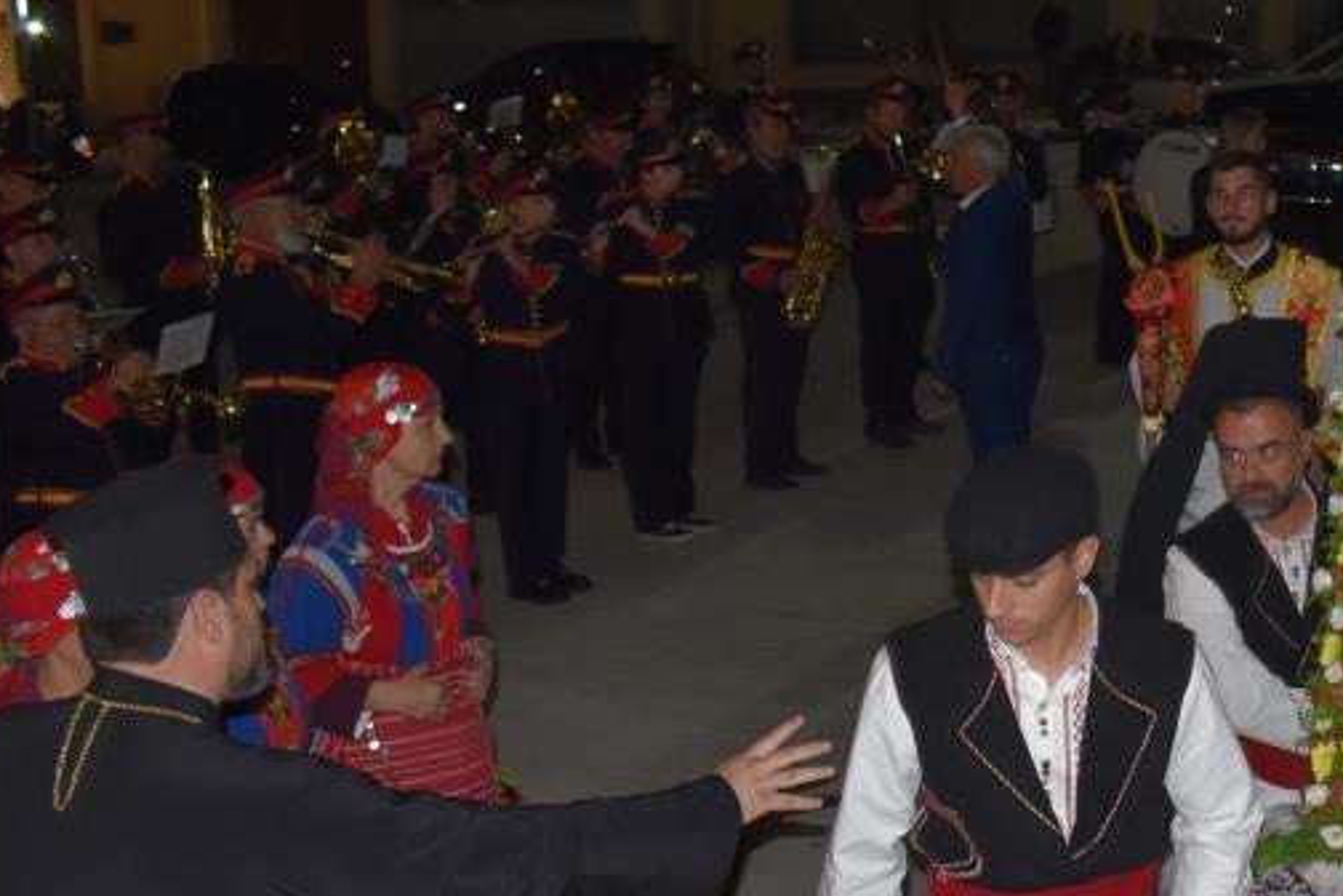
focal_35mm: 61
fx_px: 2275
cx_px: 1332
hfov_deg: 30.6
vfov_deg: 22.3
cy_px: 441
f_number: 5.6
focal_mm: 20
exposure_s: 1/30
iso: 800
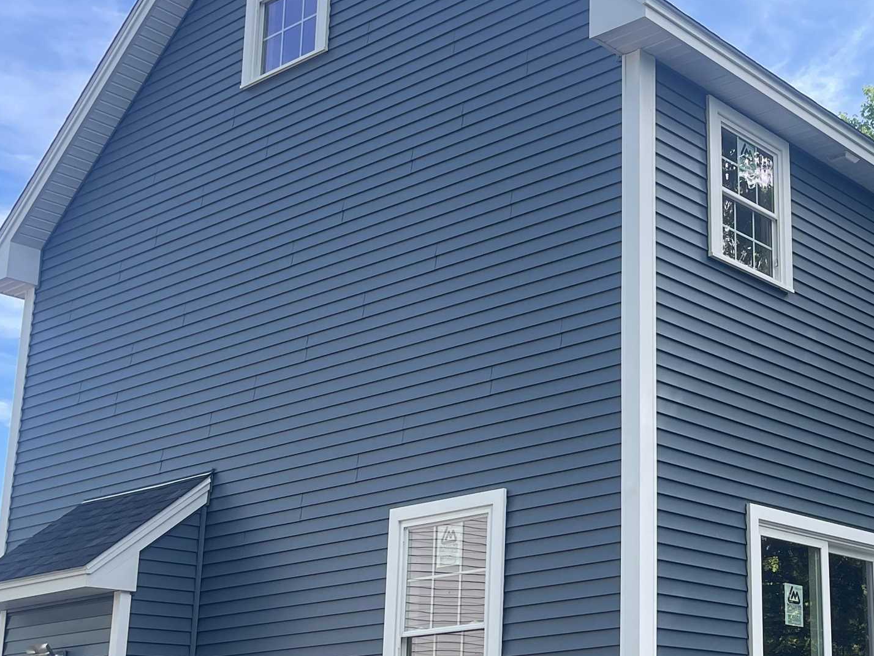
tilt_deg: +13.8
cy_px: 408
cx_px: 750
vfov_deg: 26.0
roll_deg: +0.9
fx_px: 1414
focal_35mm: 56
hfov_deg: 33.0
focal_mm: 5.1
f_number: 1.6
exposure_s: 1/1309
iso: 50
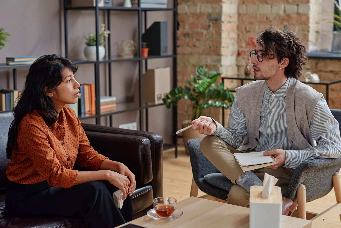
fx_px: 550
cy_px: 114
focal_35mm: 58
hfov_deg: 34.5
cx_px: 170
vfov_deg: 23.4
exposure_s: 1/200
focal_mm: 58
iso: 800
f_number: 2.8
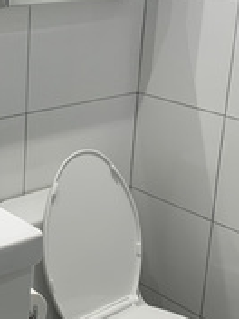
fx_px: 681
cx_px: -24
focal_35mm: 74
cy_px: 140
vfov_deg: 26.3
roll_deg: -0.4
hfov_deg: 19.1
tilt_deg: -15.8
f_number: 1.8
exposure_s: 1/120
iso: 64
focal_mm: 4.25
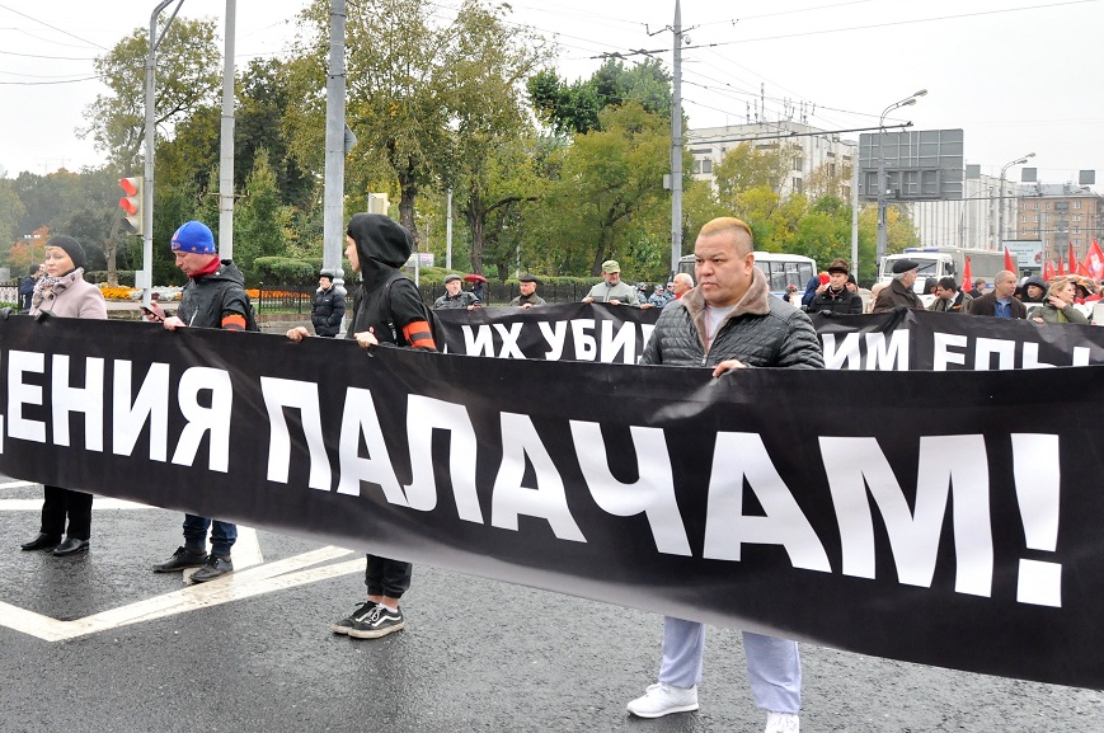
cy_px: 293
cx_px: 422
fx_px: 1225
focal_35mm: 40
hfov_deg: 48.1
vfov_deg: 33.2
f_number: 5
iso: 1000
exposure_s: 1/100
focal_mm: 18
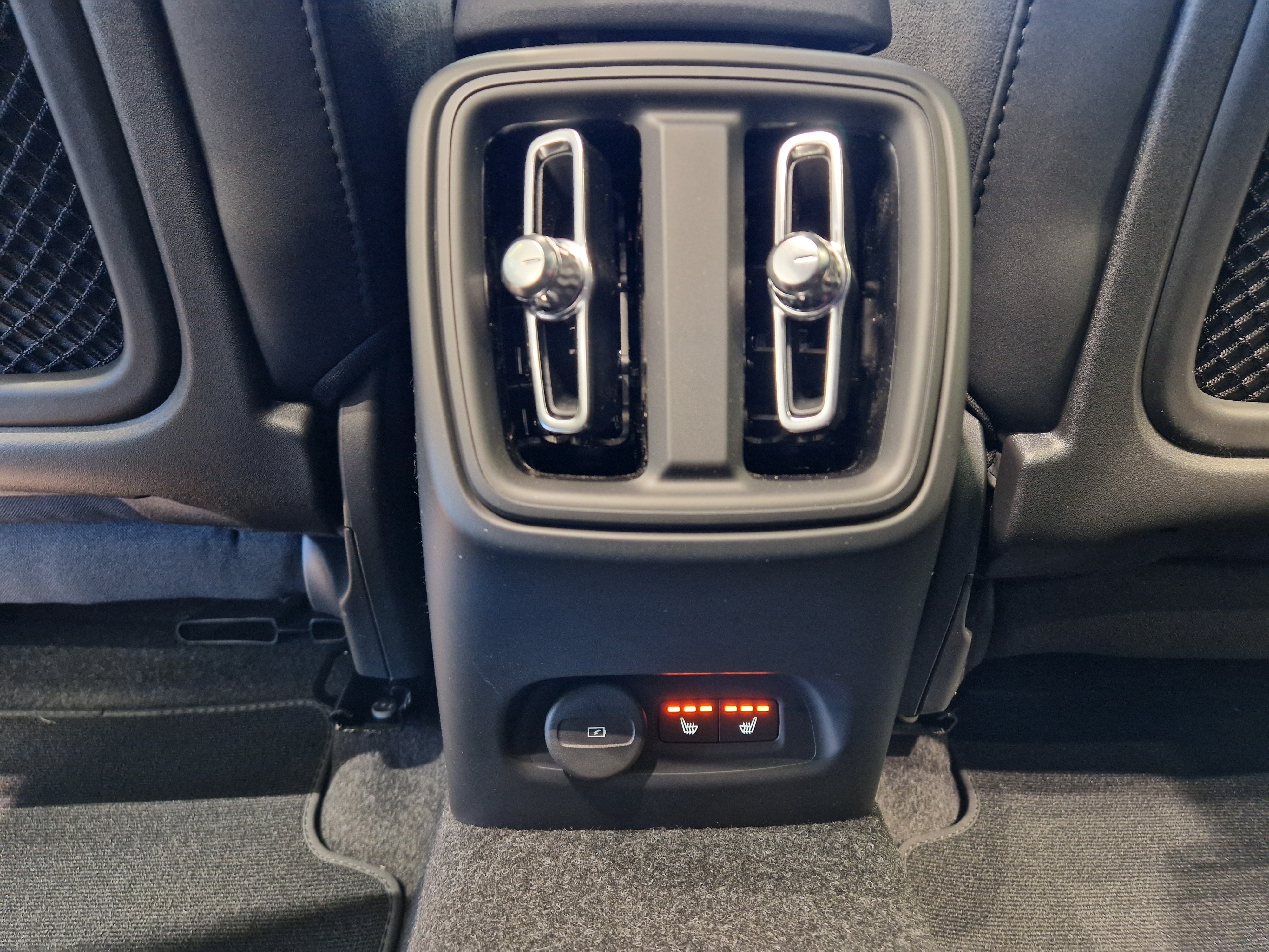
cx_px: 634
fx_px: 843
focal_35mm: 23
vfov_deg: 58.9
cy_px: 476
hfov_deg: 73.9
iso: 640
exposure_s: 1/25
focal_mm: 5.4
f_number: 1.8
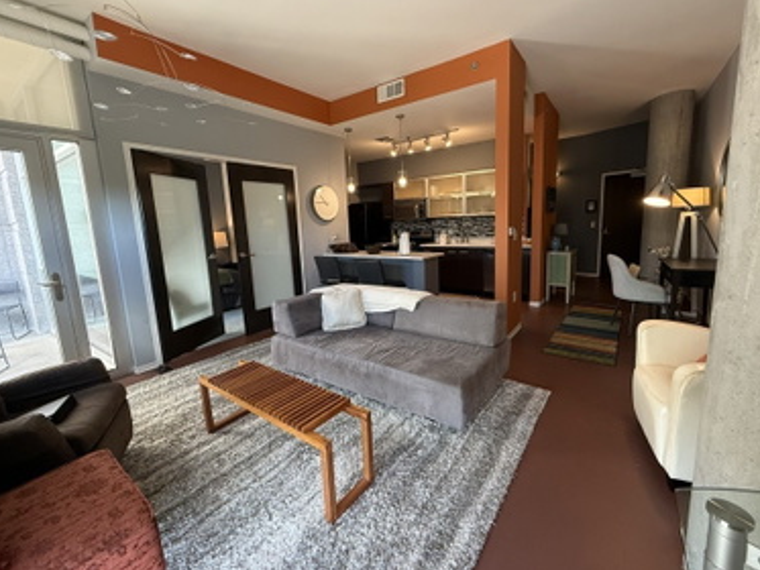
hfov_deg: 98.1
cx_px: 401
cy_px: 269
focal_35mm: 15
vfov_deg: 81.7
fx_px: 329
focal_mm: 2.22
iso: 320
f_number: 2.2
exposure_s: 1/89
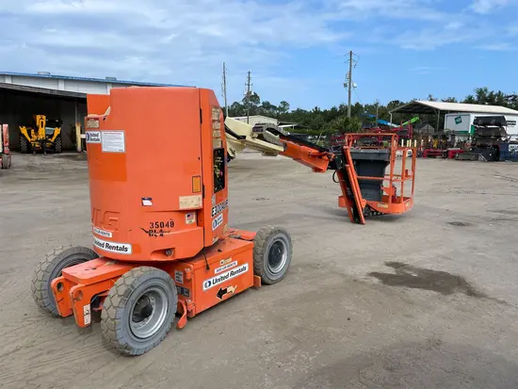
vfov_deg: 53.1
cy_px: 194
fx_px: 389
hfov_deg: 67.3
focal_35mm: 26
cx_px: 259
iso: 50
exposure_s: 1/4000
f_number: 1.6
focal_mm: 4.2
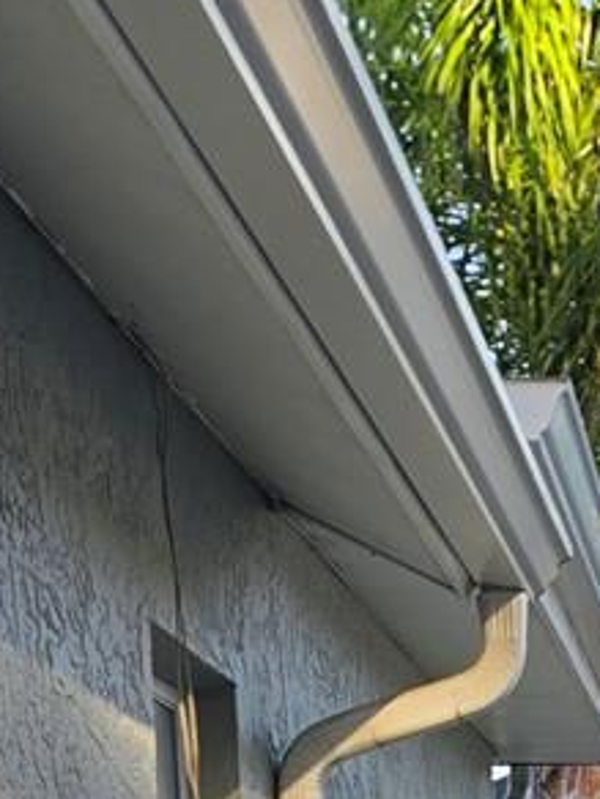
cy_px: 1527
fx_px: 2912
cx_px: 770
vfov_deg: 13.6
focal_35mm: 126
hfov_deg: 11.5
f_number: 1.7
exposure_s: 1/211
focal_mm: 6.3
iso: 12
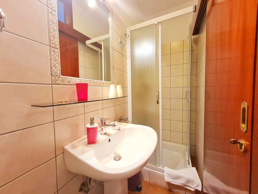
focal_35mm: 13
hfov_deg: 106.2
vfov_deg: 89.9
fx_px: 97
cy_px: 97
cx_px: 129
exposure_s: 1/50
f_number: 2.2
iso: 200
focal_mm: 1.74
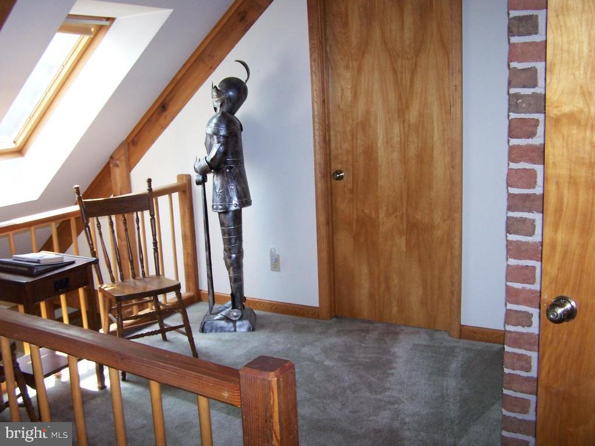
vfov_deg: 37.7
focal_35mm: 38
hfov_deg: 49.0
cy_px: 223
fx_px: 653
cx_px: 298
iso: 140
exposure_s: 1/60
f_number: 2.8
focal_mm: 6.3
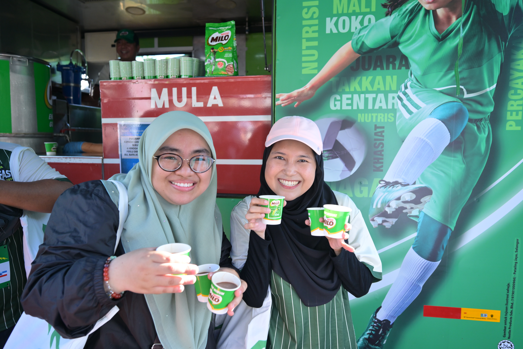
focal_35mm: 23
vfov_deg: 55.1
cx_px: 262
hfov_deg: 76.1
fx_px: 334
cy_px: 174
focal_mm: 23
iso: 640
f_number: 4
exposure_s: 1/500
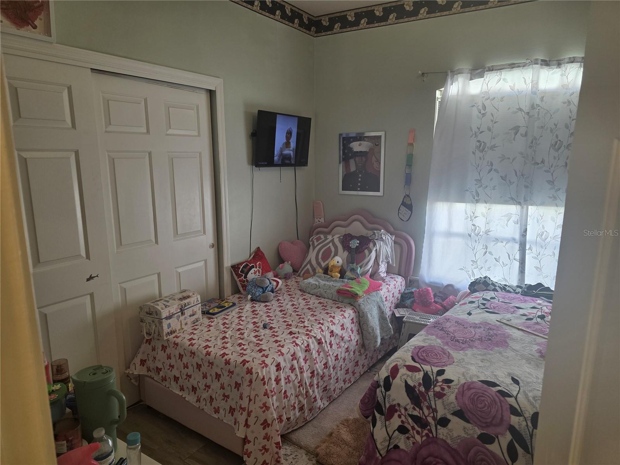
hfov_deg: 73.9
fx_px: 412
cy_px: 232
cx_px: 310
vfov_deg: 58.9
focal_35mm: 23
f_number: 1.7
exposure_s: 1/120
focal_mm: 6.3
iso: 160
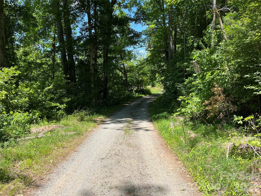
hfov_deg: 67.3
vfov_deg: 53.1
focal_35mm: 26
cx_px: 130
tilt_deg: -5.1
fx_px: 196
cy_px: 98
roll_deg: +0.1
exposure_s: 1/1672
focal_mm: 5.1
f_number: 1.6
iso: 50
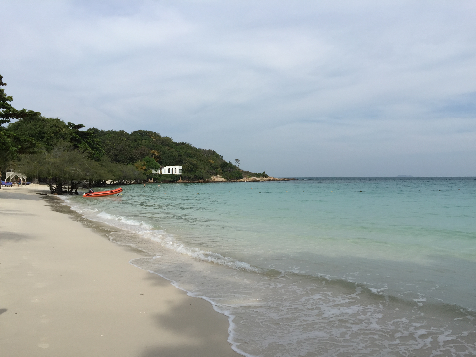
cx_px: 238
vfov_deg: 48.2
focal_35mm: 29
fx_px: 399
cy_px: 178
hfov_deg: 61.7
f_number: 2.2
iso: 32
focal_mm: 4.15
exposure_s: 1/3049
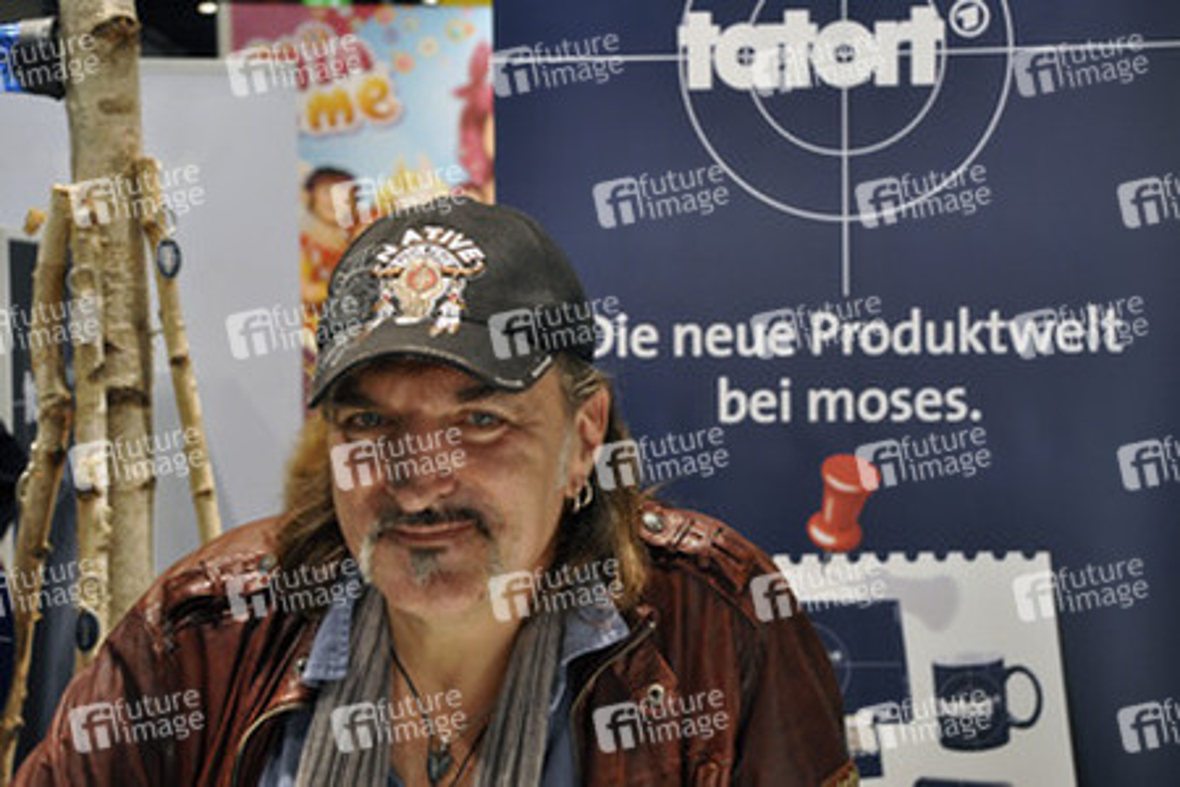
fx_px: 1868
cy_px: 394
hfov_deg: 35.1
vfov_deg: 23.8
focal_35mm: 57
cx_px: 590
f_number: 4.5
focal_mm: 38
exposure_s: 1/60
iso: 560
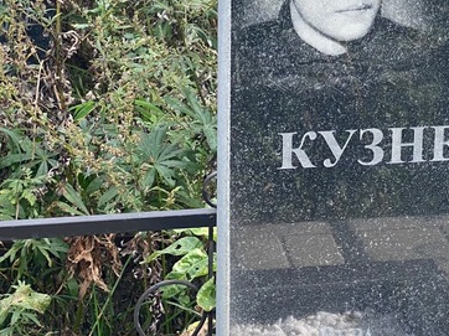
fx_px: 1491
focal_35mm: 115
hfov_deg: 16.8
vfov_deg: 12.8
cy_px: 67
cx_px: 433
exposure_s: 1/196
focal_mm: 6
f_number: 2
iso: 20
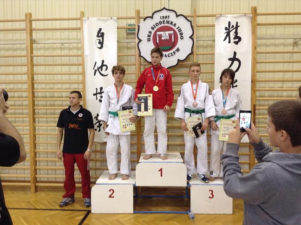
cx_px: 150
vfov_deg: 42.8
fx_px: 287
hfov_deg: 55.4
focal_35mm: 33
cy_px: 112
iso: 100
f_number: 2.4
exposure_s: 1/24
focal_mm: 3.3
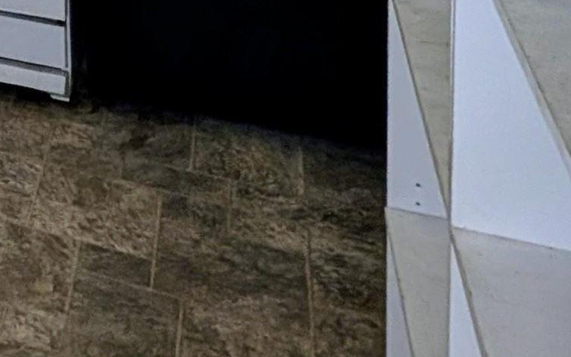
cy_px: -298
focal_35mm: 52
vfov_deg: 18.8
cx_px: -554
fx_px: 809
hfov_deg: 19.9
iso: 86
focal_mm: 2.02
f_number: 1.7
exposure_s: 1/174
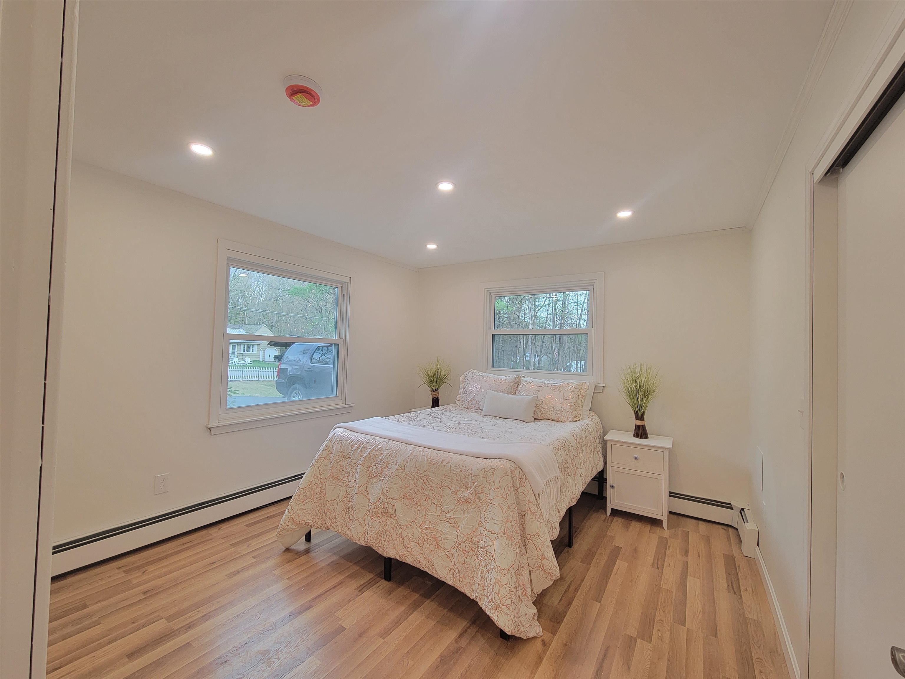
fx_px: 340
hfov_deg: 106.2
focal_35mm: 13
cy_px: 340
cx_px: 452
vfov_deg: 89.9
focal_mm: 2.2
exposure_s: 1/60
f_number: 2.2
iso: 100
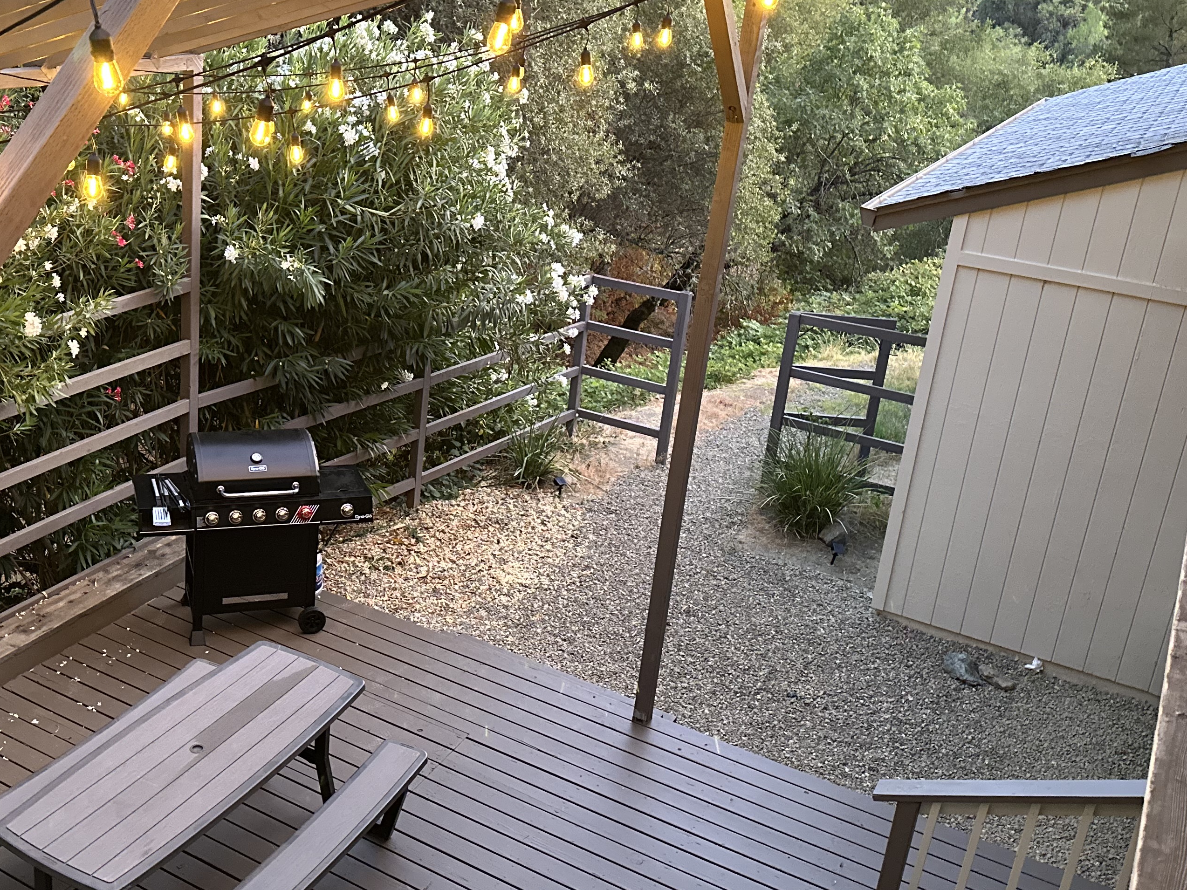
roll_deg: -3.8
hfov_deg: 48.3
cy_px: 391
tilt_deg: -20.4
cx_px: 412
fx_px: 1303
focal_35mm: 38
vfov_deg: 37.7
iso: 800
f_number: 1.78
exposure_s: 1/60
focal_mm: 6.86
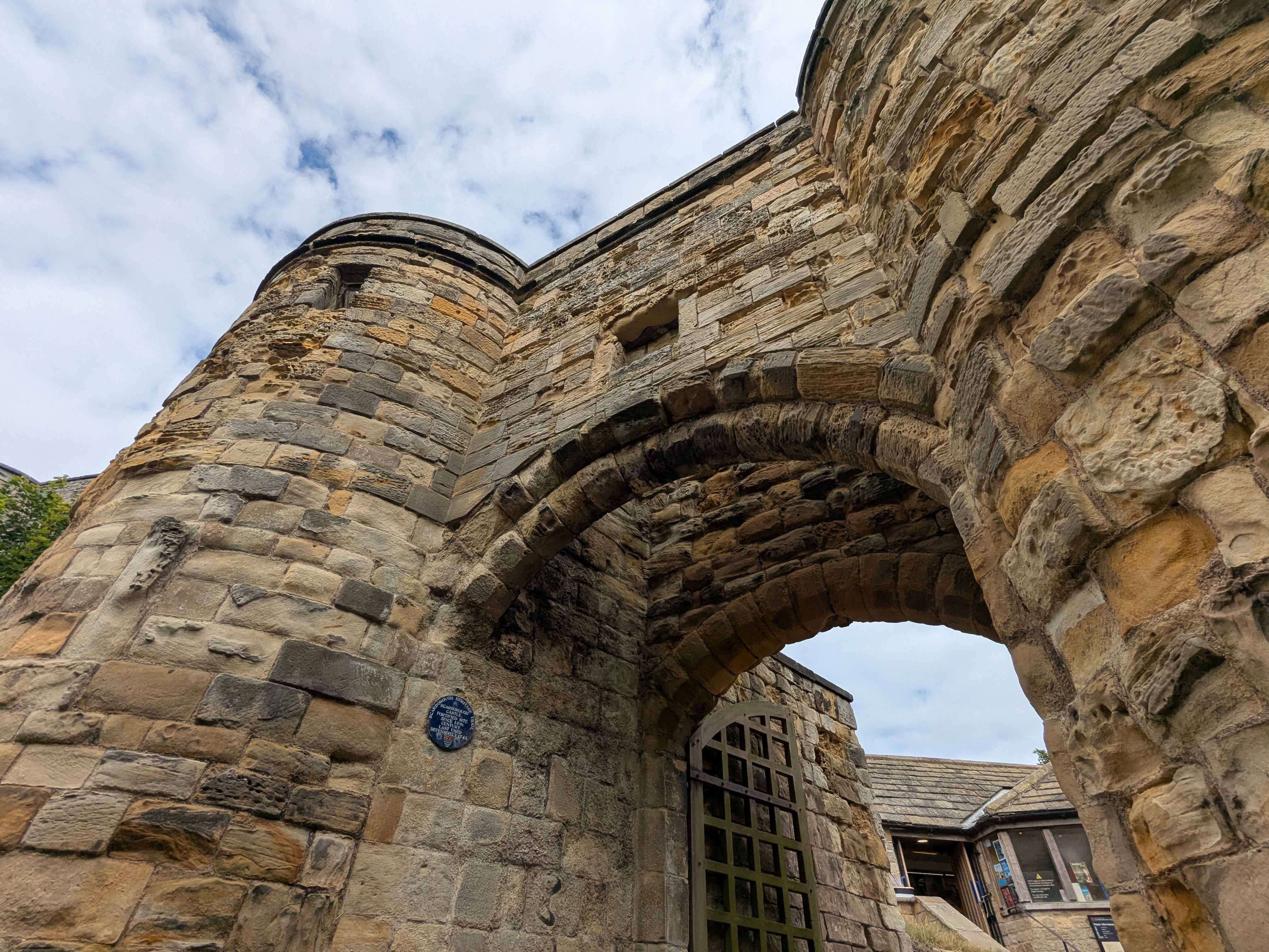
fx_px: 587
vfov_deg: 78.1
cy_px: 476
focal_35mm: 16
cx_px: 634
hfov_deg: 94.5
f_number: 2.2
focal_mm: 2.35
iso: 47
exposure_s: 1/1499
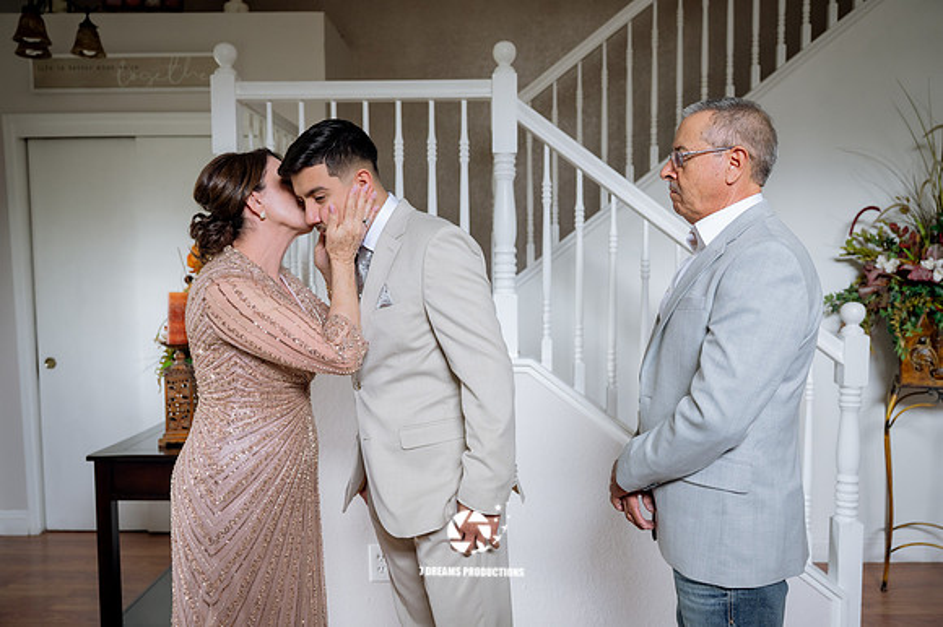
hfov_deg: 61.1
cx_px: 472
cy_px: 314
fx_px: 798
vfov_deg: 42.9
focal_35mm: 30
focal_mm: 30.5
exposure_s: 1/100
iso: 800
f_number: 3.2
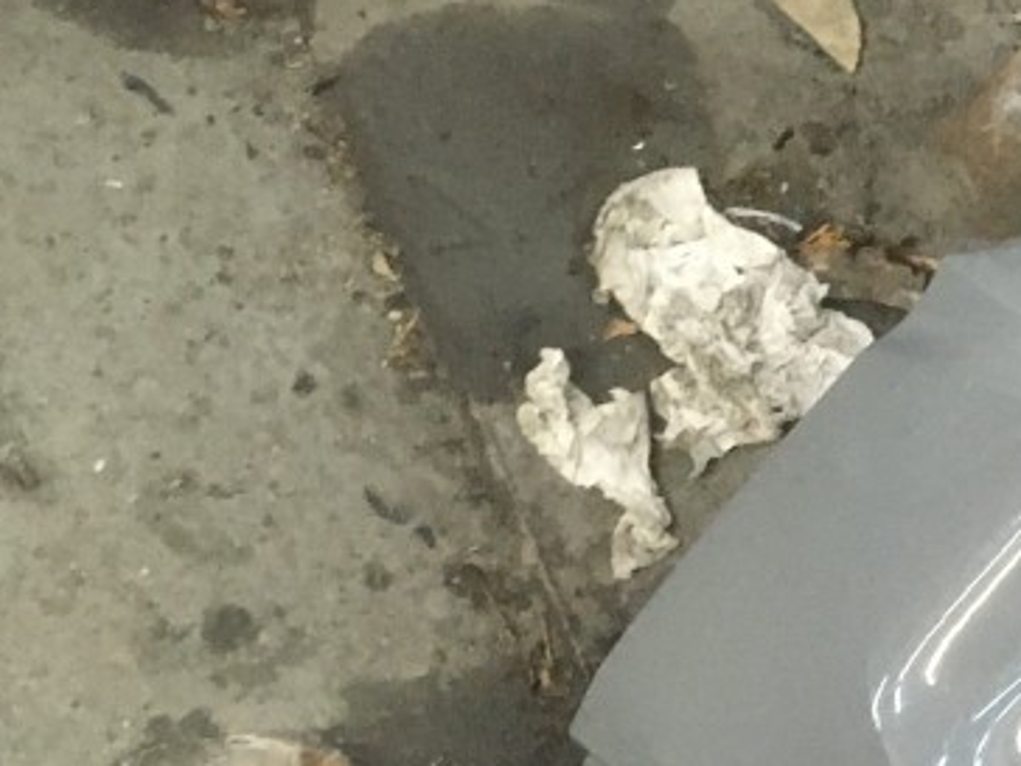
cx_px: 1529
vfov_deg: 14.5
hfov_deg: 17.4
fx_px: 3008
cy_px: 570
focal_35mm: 102
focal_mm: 4.15
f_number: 2.2
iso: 200
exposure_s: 1/30
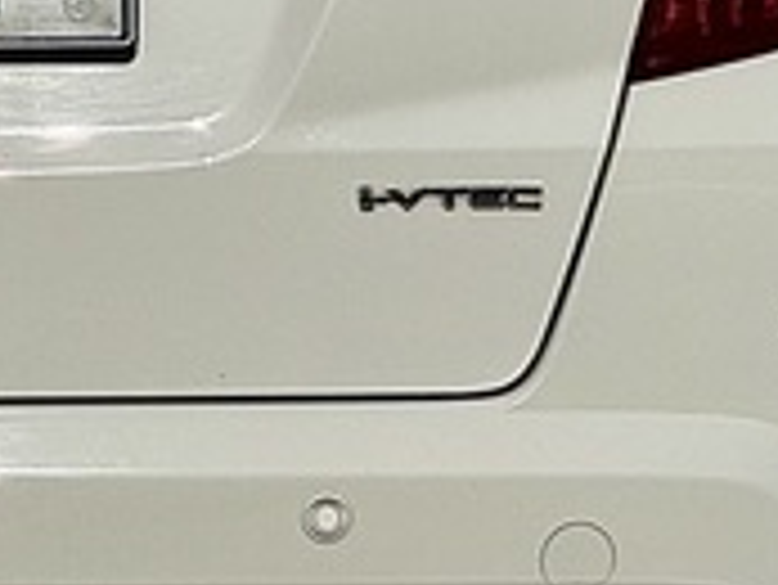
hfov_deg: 3.6
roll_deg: +0.8
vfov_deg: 2.7
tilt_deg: -1.1
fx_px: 12482
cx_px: -207
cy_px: -202
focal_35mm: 555
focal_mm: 15.66
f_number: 2.8
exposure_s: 1/4651
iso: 40
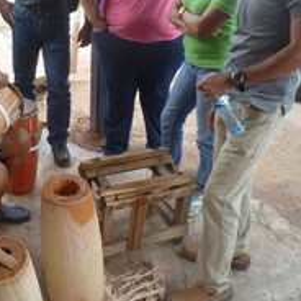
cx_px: 65
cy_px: 97
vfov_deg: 35.7
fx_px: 462
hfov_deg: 35.1
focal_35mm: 47
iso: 80
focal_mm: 5
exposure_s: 1/50
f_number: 3.3
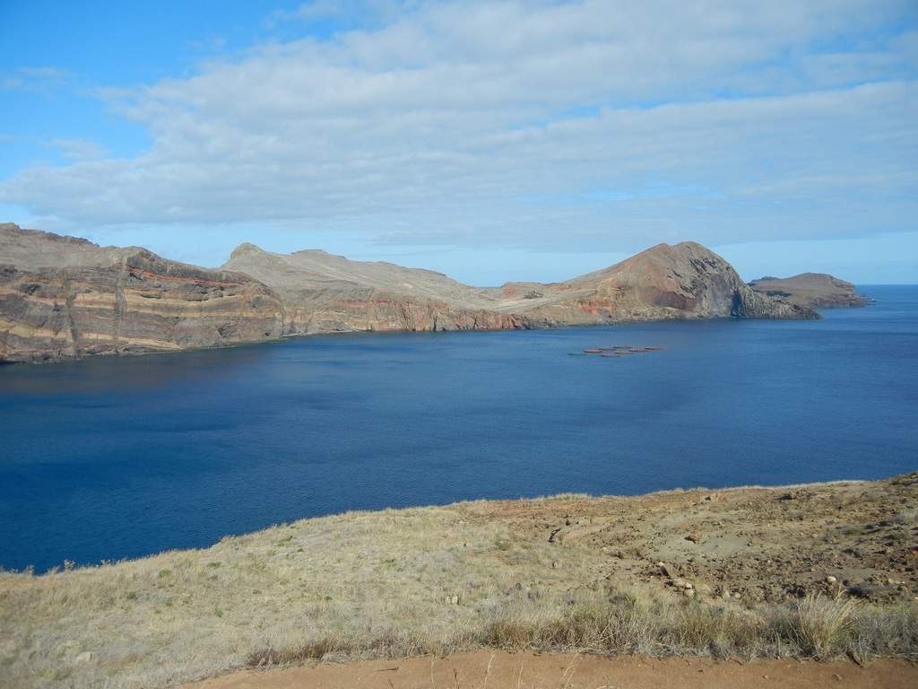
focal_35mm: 30
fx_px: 796
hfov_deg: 60.0
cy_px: 344
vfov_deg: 46.8
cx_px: 459
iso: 160
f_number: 7
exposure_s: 1/473
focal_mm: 5.4
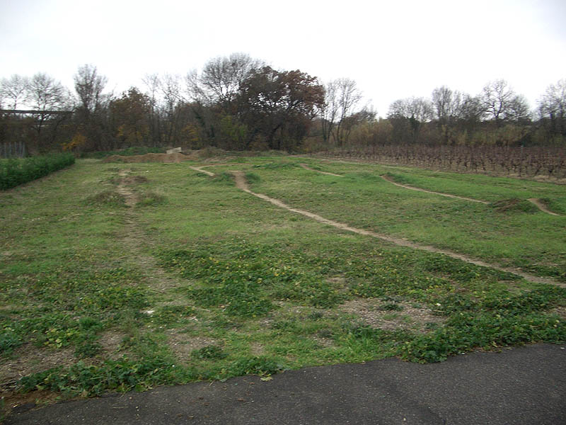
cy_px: 212
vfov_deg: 40.7
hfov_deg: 52.6
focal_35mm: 35
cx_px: 283
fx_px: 572
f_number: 2.6
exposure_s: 1/80
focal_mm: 5.8
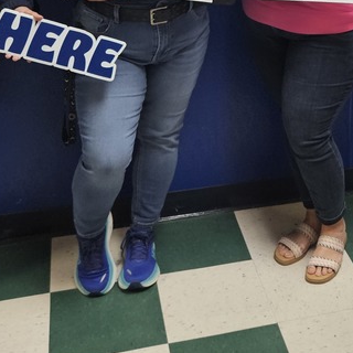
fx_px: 750
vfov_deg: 24.3
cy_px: -58
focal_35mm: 65
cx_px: 308
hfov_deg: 25.8
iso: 320
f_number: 1.8
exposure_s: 1/120
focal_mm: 5.4
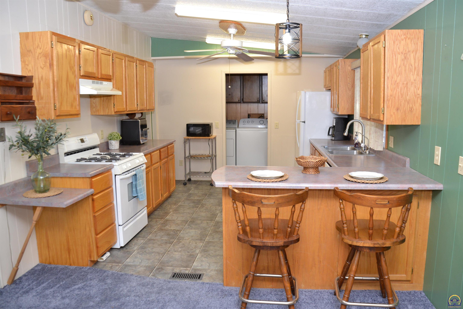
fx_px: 347
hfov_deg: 67.4
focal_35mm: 27
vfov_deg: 47.9
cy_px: 154
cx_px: 232
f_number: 3.5
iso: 400
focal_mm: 18
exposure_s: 1/60
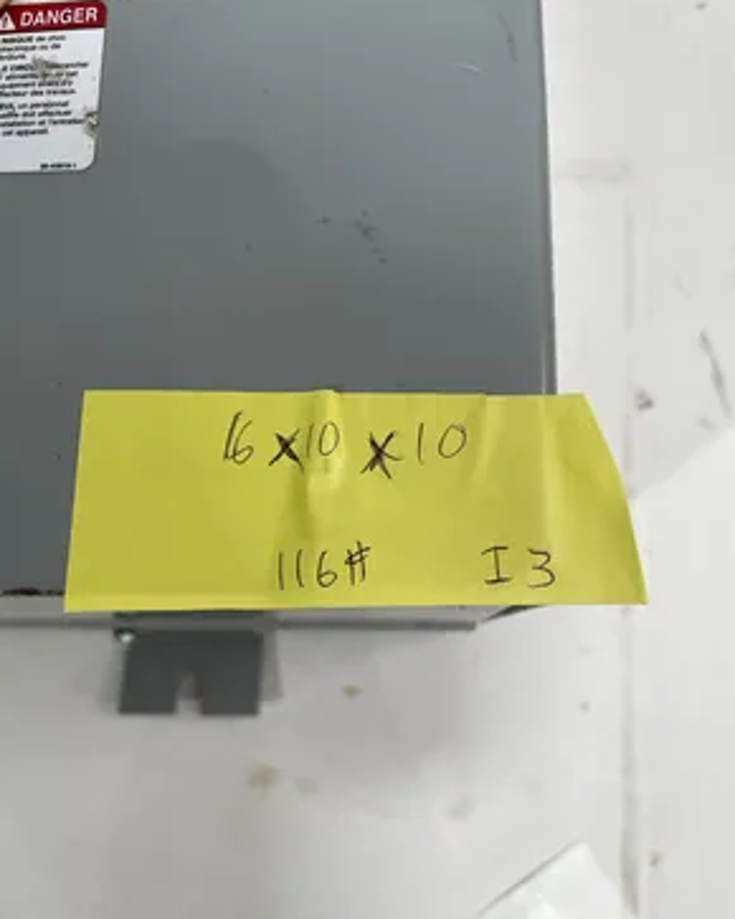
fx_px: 762
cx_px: 360
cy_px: 499
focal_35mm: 28
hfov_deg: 51.5
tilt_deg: -78.2
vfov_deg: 62.1
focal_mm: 4.2
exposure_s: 1/120
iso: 100
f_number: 1.6
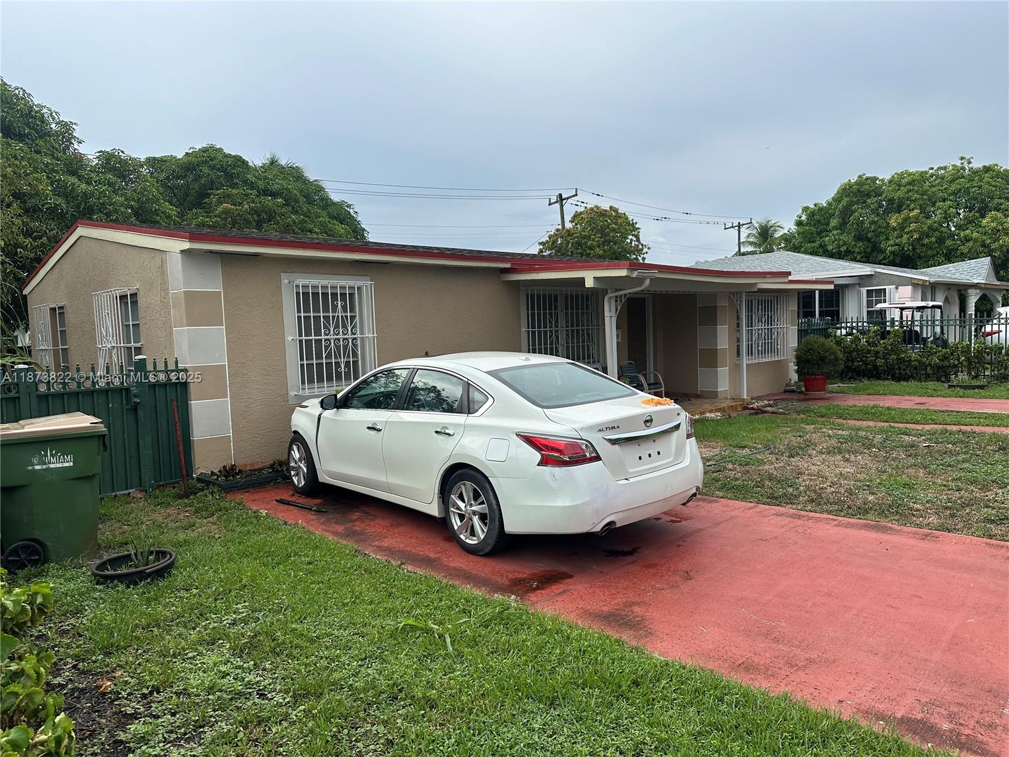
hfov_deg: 71.6
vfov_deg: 56.8
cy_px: 378
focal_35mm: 24
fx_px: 700
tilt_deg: -4.7
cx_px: 504
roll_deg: +2.0
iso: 80
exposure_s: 1/2967
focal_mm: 6.86
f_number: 1.78
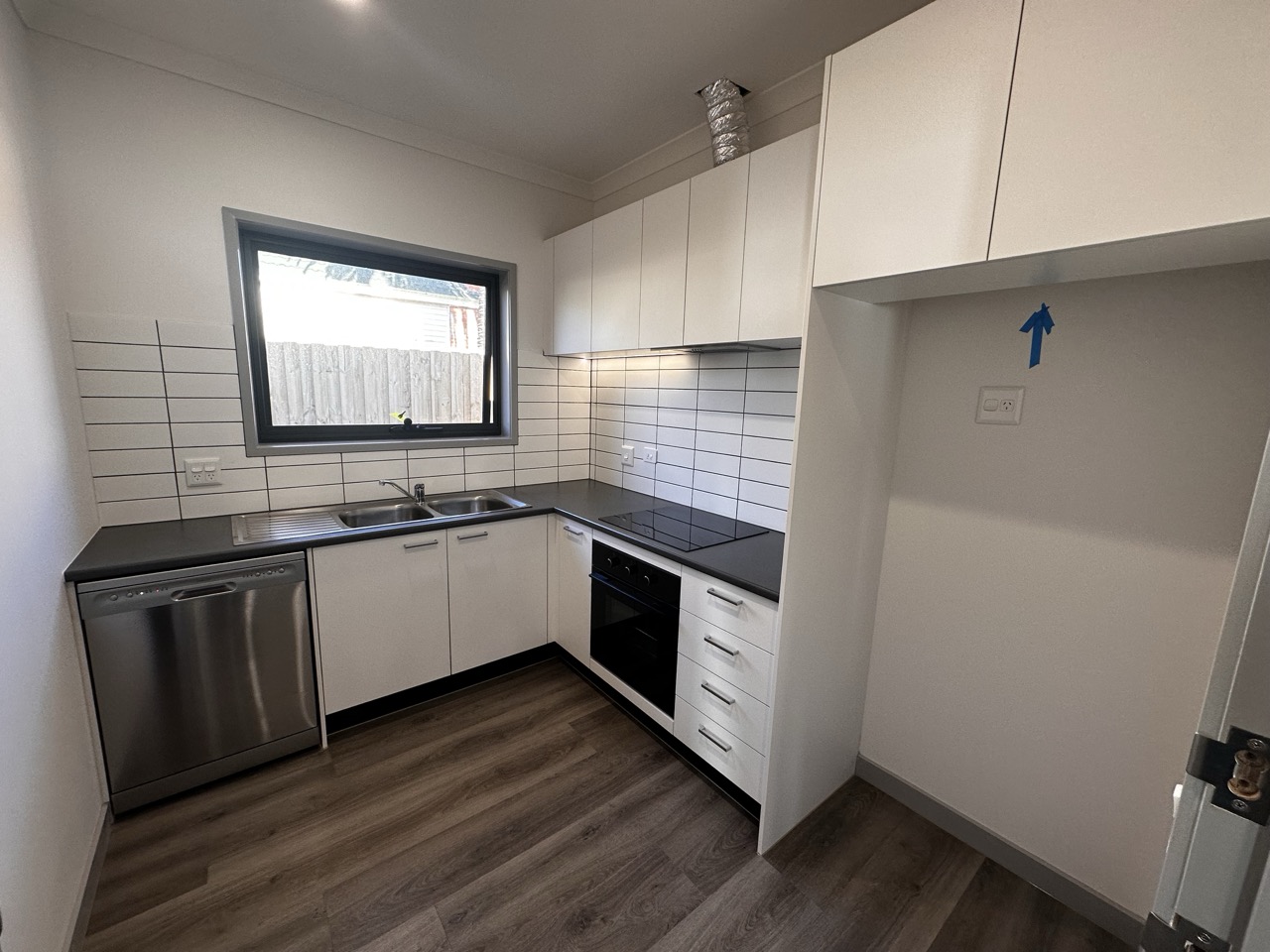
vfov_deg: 85.7
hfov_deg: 102.1
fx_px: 514
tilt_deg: -8.2
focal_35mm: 14
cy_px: 476
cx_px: 635
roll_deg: -1.9
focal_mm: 2.22
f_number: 2.2
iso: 100
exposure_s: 1/100
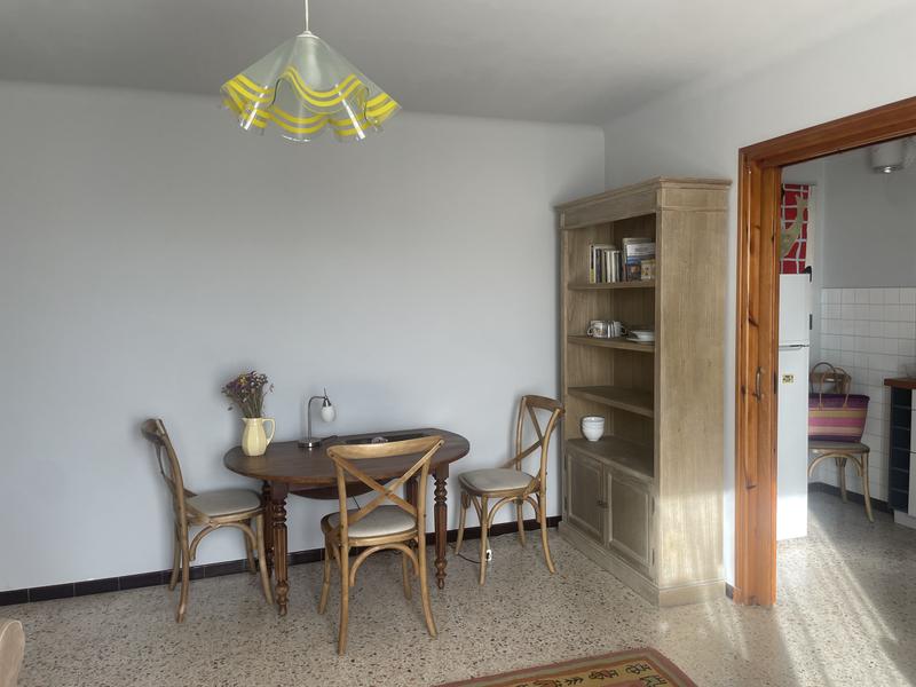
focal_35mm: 26
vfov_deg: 53.1
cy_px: 344
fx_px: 688
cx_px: 458
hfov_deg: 67.3
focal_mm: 4.2
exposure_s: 1/121
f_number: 1.6
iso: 50
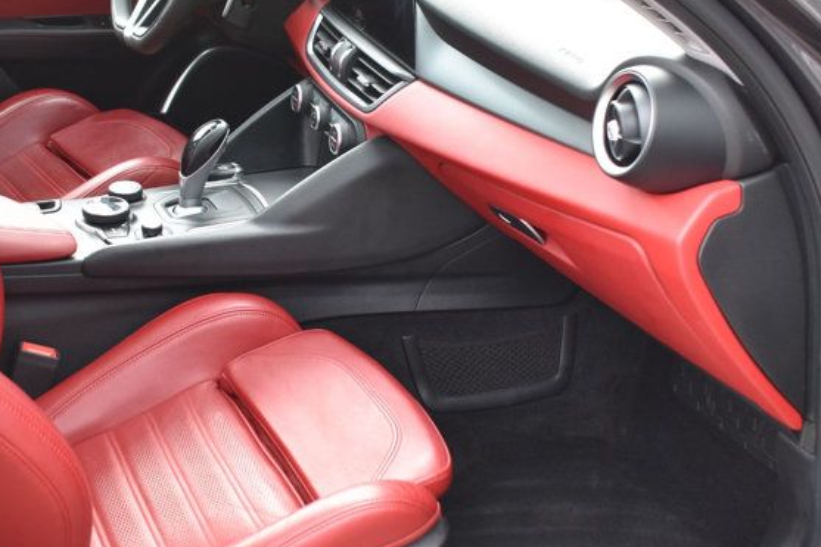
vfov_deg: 23.4
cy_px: 329
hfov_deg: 34.5
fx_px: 1320
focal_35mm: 58
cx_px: 401
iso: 400
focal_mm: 21
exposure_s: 1/60
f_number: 4
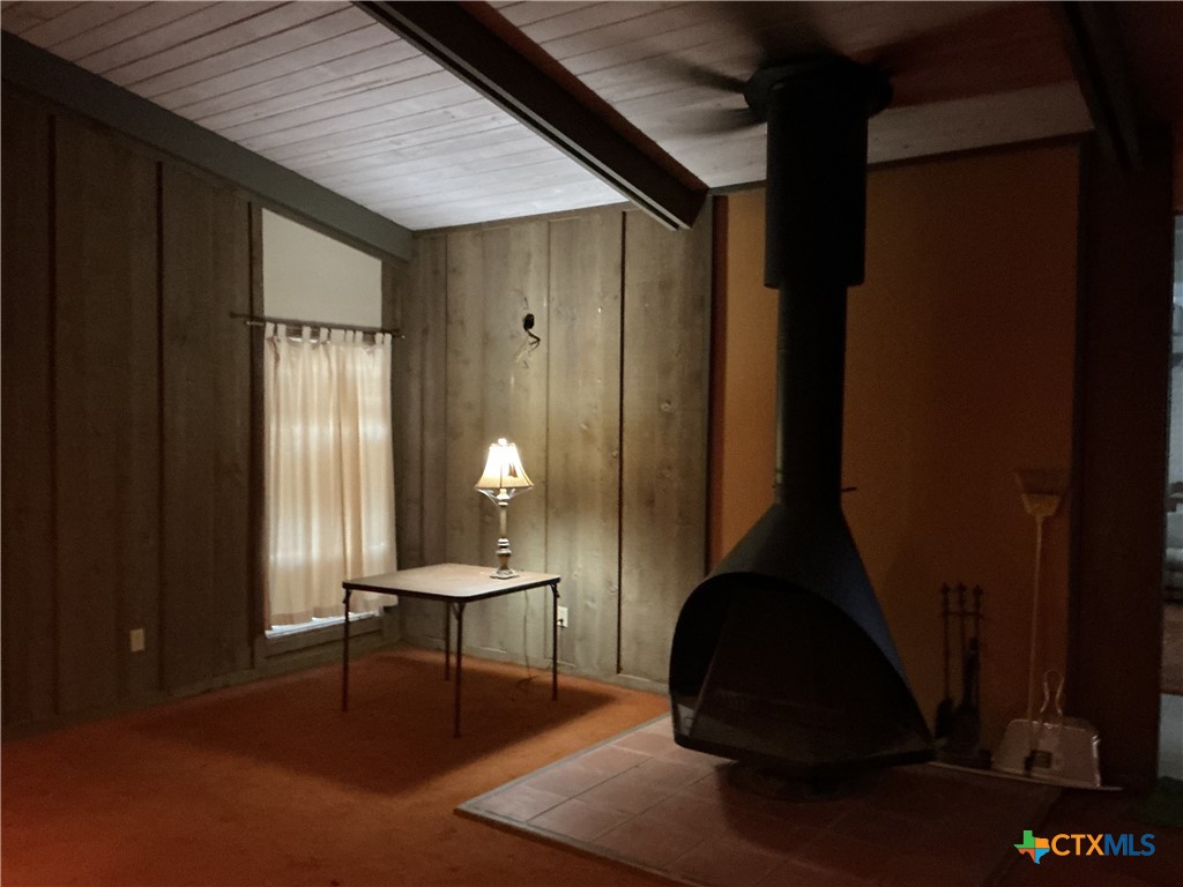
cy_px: 444
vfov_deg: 48.2
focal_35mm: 29
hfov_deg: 61.7
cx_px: 592
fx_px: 991
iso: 500
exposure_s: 1/20
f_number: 1.8
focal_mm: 3
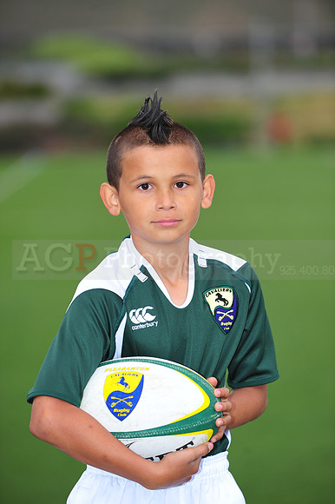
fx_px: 2445
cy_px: 252
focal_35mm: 175
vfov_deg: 11.8
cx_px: 168
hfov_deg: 7.8
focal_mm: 175
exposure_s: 1/320
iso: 200
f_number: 4.5
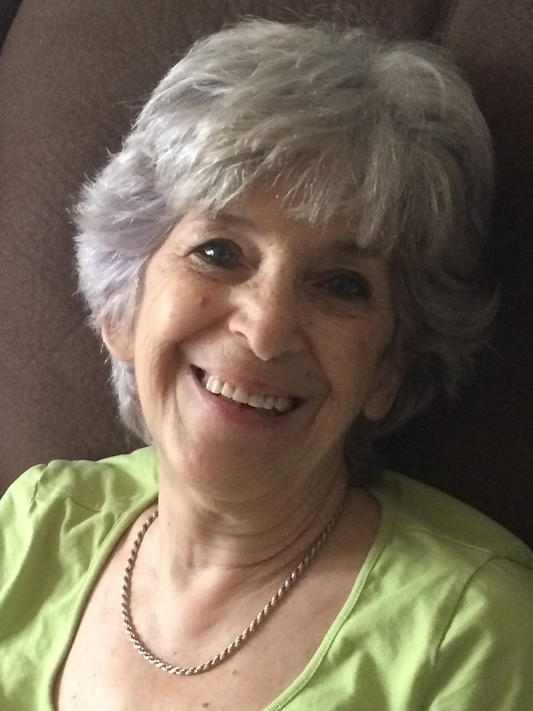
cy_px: 356
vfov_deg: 61.6
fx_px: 595
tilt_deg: -30.0
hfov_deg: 48.3
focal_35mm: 29
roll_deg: +4.7
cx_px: 266
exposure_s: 1/15
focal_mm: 4.15
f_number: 2.2
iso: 320
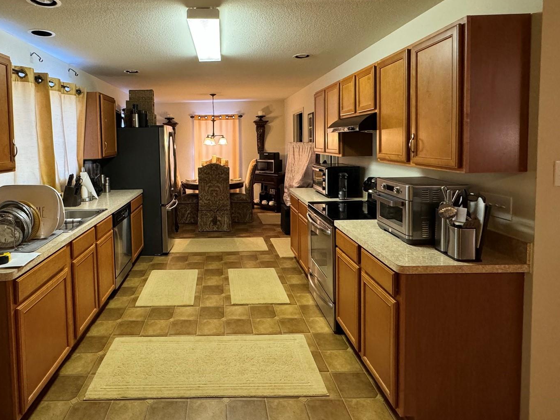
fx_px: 340
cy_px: 160
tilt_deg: -4.2
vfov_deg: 62.6
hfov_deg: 77.7
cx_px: 214
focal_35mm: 21
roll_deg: +1.5
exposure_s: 1/60
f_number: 2.2
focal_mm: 2.22
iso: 320
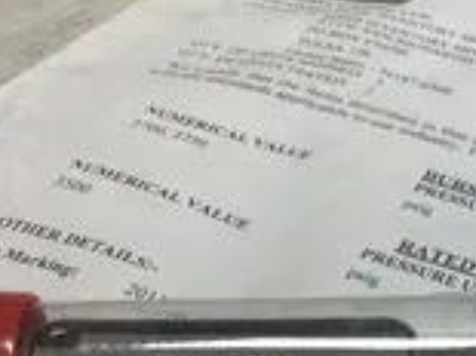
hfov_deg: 22.9
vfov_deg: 17.9
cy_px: 359
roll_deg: -9.9
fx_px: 1099
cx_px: 534
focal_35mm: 80
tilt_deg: -42.0
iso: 25
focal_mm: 3.3
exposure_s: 1/218
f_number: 2.4
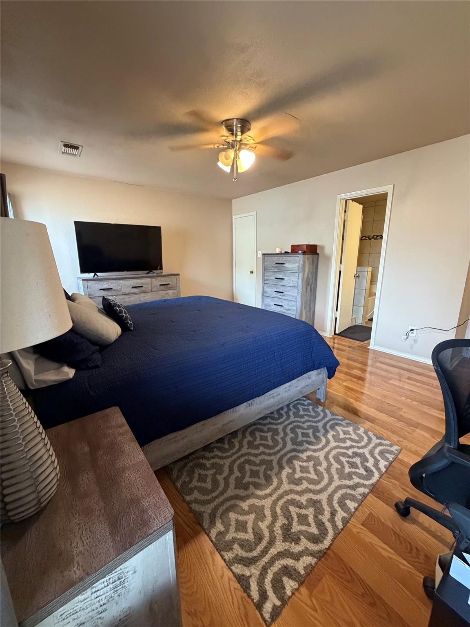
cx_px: 235
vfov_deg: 102.1
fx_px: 253
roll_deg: +0.6
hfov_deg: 85.7
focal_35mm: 14
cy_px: 314
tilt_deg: -12.7
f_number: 2.2
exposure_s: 1/60
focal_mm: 2.22
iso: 640
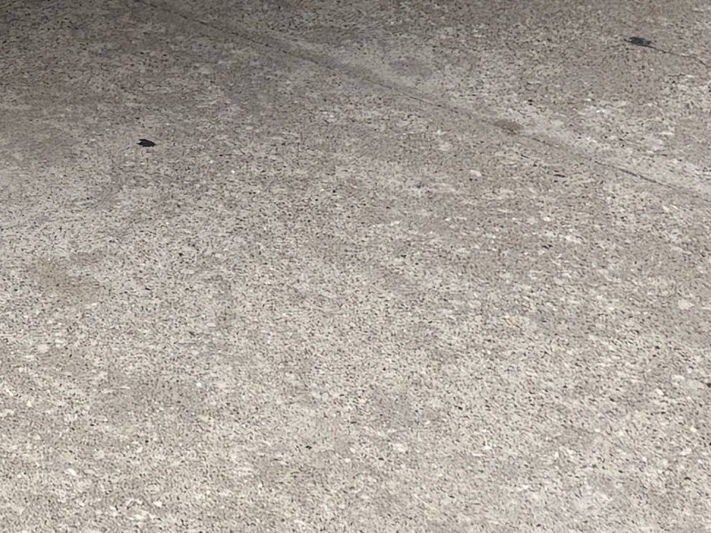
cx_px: -634
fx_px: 3142
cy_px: -903
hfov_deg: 11.8
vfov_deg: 8.5
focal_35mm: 153
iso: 50
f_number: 1.6
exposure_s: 1/1751
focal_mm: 5.96
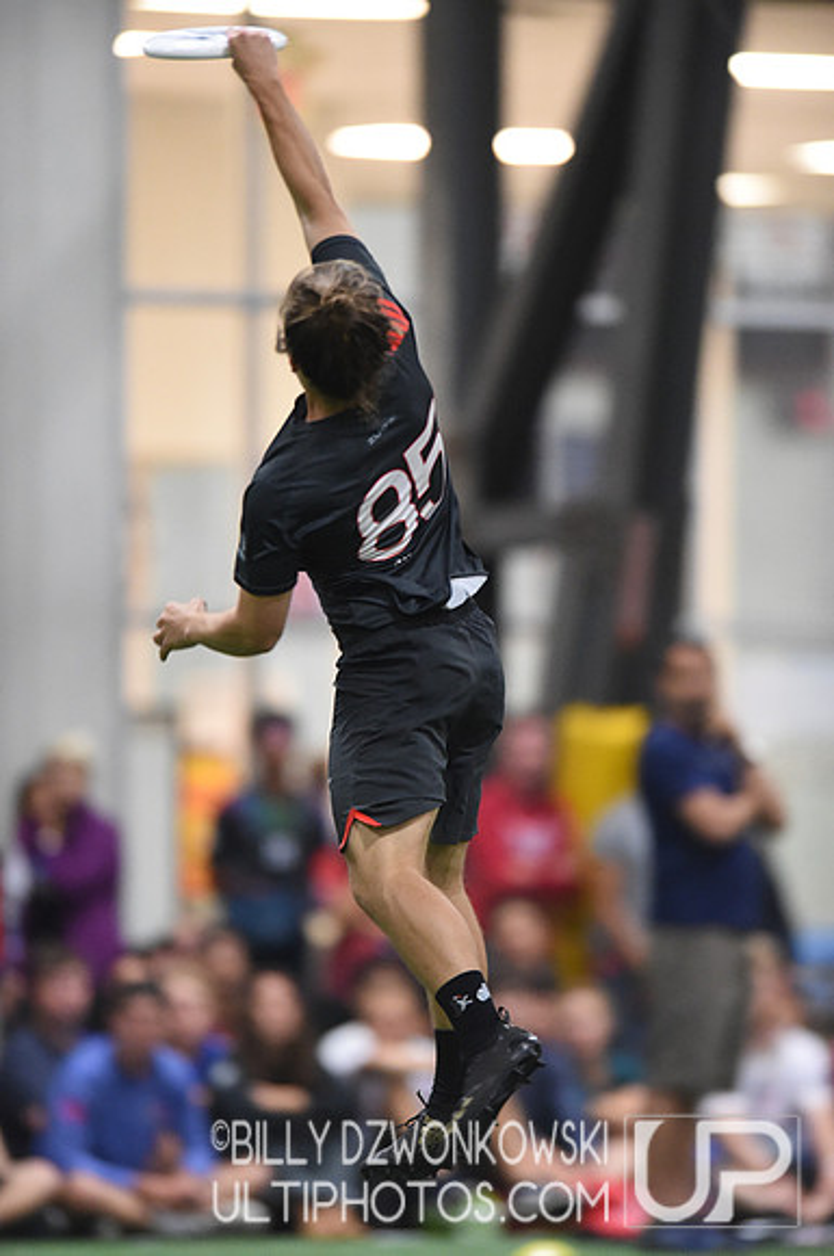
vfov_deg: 5.2
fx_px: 13941
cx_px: 417
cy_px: 628
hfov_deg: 3.4
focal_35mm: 400
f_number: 2.8
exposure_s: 1/400
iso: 10000
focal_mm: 400
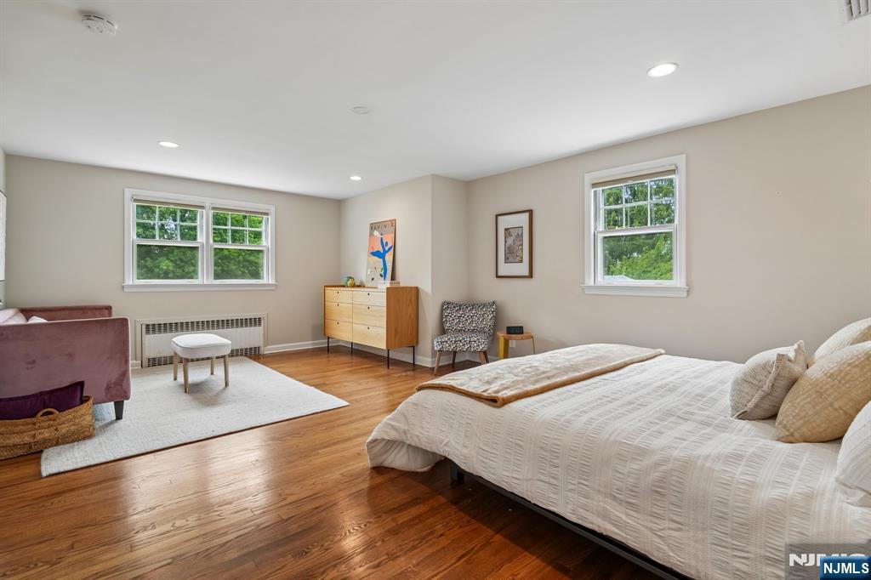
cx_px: 436
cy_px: 290
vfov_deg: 73.7
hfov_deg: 96.8
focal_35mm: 16
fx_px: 387
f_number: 8
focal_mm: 16
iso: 400
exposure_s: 1/15
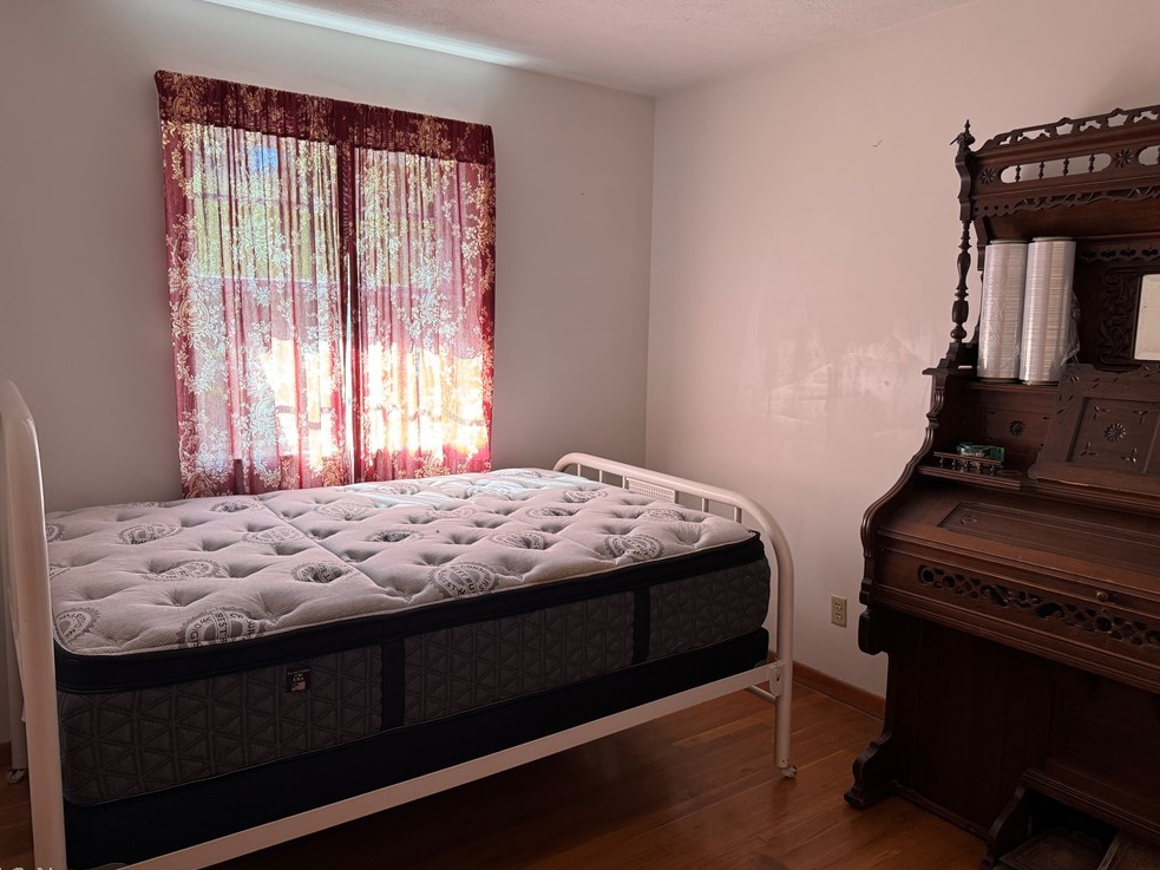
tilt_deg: -8.0
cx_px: 572
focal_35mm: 25
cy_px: 444
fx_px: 838
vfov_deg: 54.9
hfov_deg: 69.4
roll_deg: -1.1
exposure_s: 1/121
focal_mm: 6.76
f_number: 1.78
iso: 125
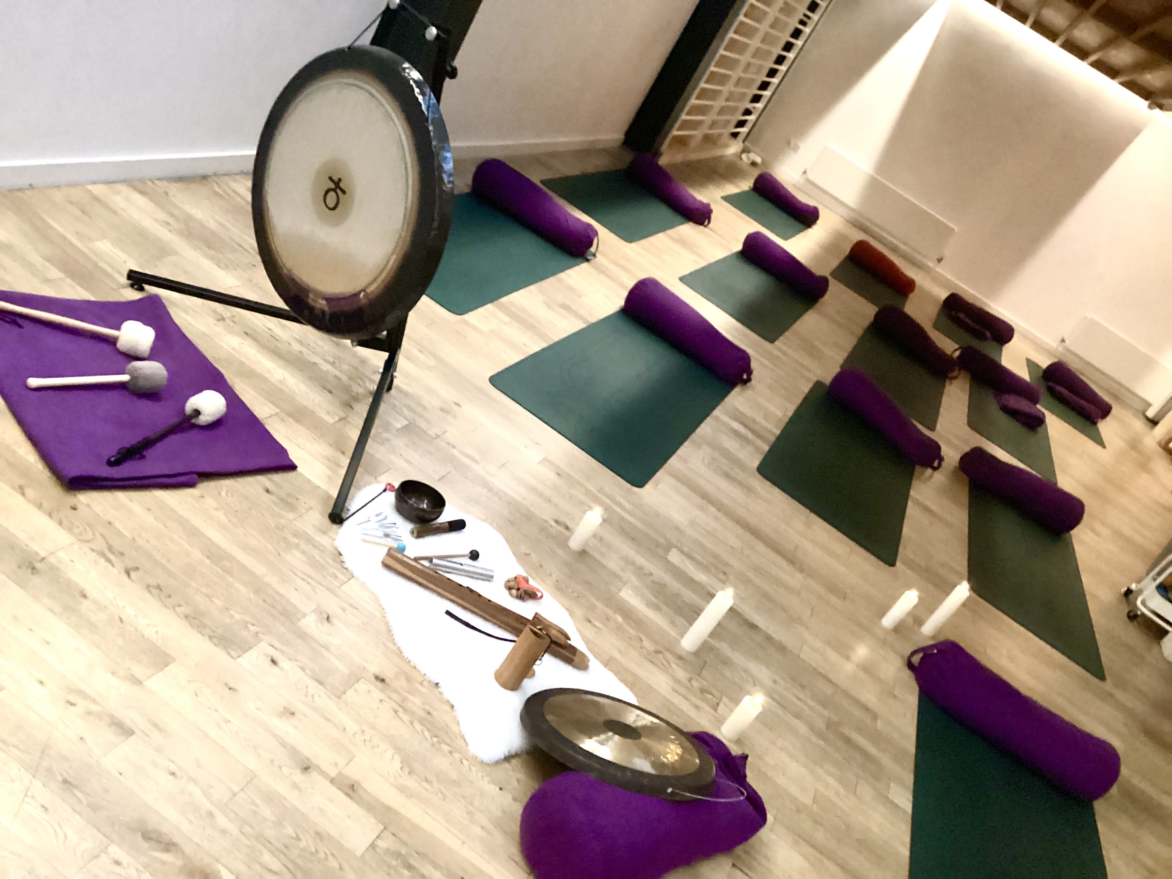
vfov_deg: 45.4
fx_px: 1050
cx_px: 586
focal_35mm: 31
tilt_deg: -23.9
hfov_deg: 58.4
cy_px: 440
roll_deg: -33.9
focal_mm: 3.3
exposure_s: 1/17
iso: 640
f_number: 2.4
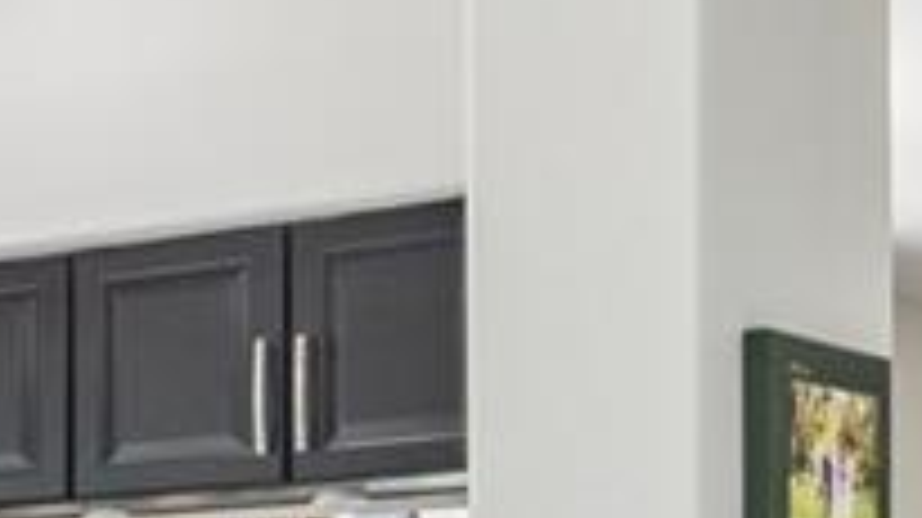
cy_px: 851
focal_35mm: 131
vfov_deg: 8.9
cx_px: -1655
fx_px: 3201
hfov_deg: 11.5
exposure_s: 1/50
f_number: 9
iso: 800
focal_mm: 16
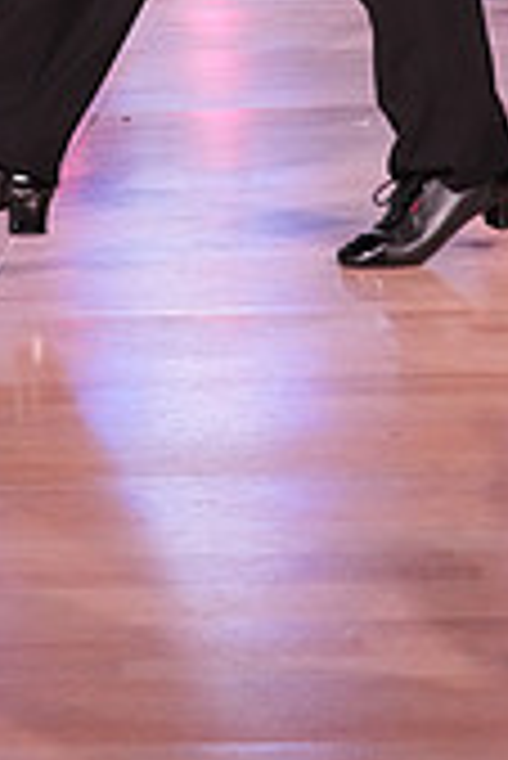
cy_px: -405
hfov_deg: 7.0
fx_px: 4140
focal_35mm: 196
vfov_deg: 10.1
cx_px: -79
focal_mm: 57
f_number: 6.3
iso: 3200
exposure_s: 1/200
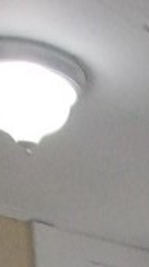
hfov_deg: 11.3
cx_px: 242
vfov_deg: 12.9
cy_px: 715
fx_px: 712
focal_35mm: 101
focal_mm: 1.66
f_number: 2.2
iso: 218
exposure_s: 1/30
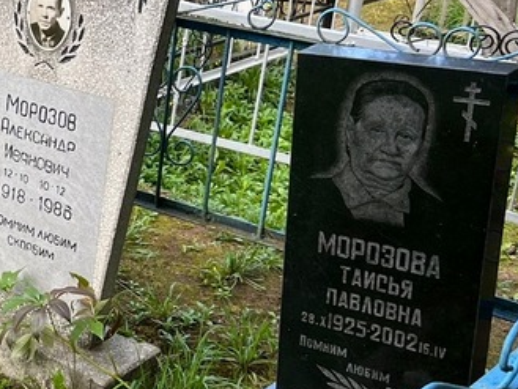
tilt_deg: -16.7
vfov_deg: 18.2
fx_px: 1213
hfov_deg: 21.5
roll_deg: +1.1
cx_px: -183
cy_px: 246
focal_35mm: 81
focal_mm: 5.7
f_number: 1.5
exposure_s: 1/361
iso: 50
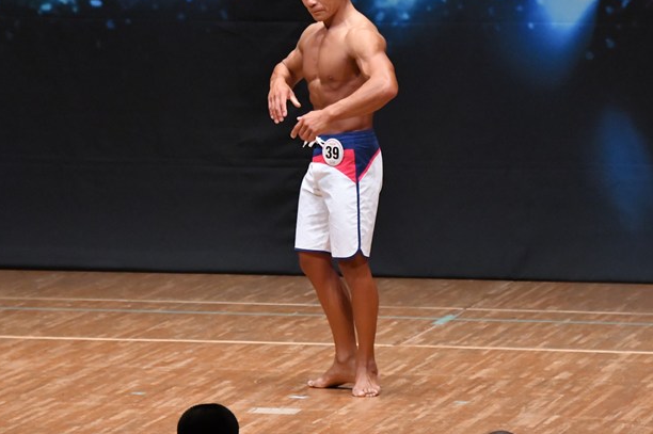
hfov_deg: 5.7
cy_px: 198
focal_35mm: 361
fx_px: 6543
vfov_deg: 3.8
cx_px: 316
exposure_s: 1/400
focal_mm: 190
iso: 6400
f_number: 5.6
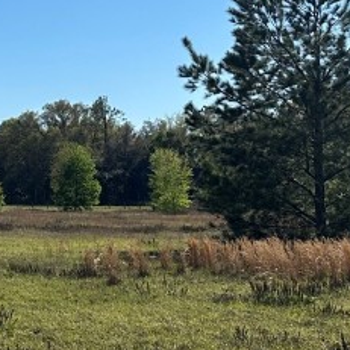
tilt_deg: +3.1
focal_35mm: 94
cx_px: -239
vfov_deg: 18.5
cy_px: 153
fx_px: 1075
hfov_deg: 16.2
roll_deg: -0.5
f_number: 1.78
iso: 80
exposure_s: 1/6623
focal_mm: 6.86
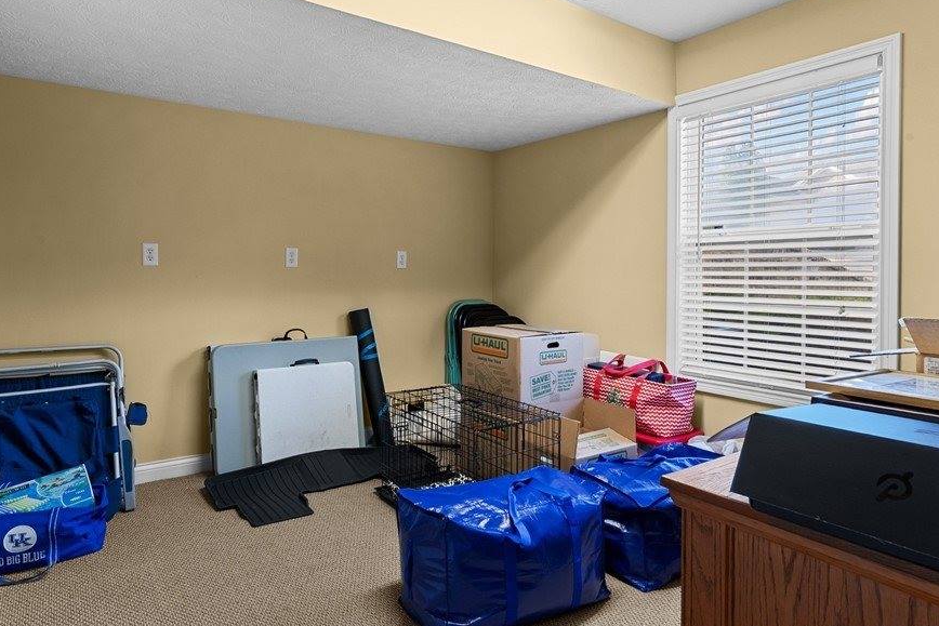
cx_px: 393
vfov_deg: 61.7
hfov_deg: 83.3
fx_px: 522
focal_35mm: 20
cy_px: 272
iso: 400
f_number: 11
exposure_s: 1/1.25
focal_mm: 16
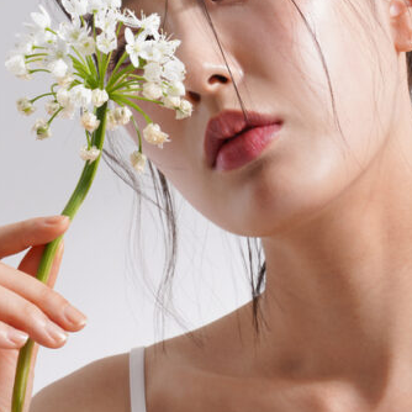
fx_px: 2491
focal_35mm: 185
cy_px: 147
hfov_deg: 9.4
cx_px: 262
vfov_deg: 9.4
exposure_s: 1/125
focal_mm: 71
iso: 160
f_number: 14
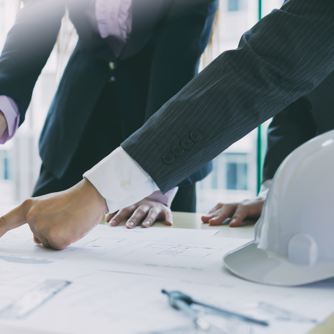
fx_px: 742
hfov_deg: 25.1
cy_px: 167
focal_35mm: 68
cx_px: 89
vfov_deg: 25.4
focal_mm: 35
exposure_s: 1/250
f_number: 2.8
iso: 200
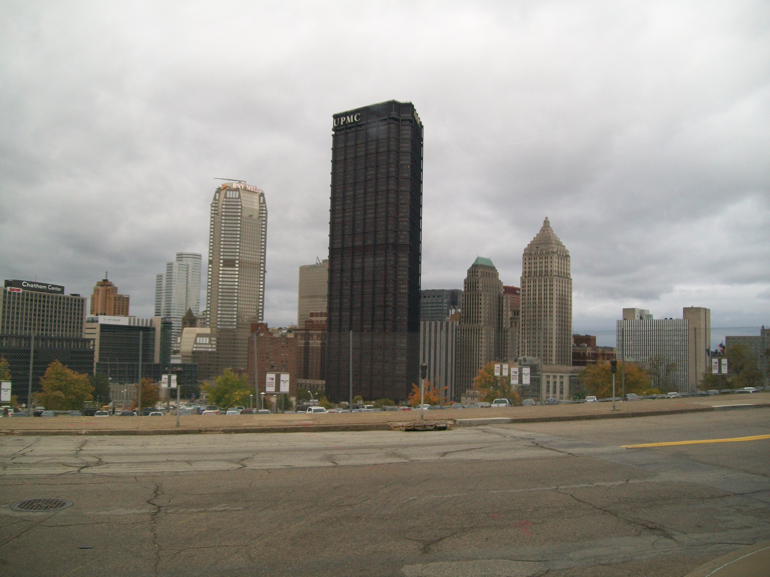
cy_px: 288
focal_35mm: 34
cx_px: 385
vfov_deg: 41.8
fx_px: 756
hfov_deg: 54.0
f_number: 2.7
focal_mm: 6.1
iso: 64
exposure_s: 1/200
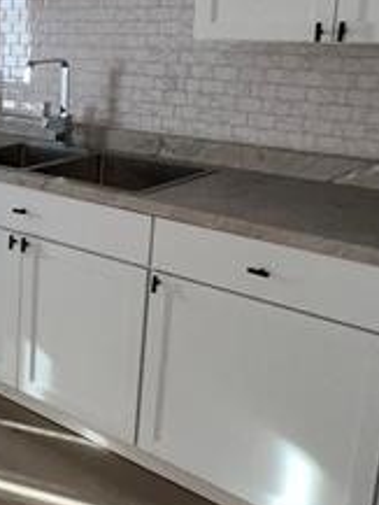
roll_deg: +1.7
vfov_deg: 40.7
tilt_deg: -11.9
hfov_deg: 25.9
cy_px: 168
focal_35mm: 46
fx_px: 671
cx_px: -142
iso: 80
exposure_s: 1/107
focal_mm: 1.57
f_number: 1.8
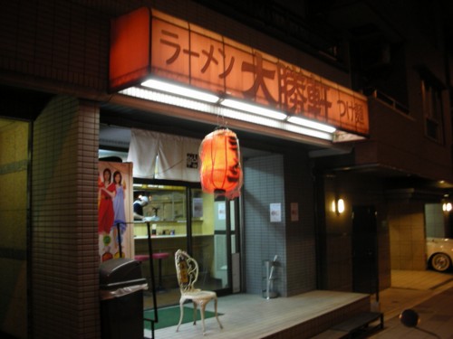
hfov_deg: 52.6
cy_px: 170
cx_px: 226
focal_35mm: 35
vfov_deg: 40.7
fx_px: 458
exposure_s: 1/3.9
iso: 84
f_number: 3
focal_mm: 5.8
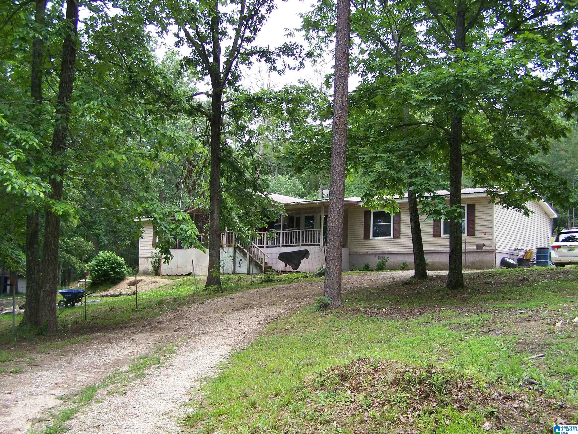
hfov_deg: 48.9
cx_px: 289
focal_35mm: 38
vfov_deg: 37.8
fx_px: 635
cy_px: 217
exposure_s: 1/200
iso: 80
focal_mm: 6.3
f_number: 2.8
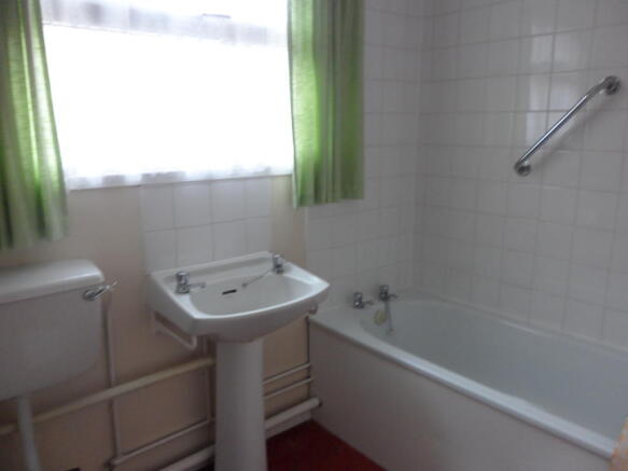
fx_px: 490
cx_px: 314
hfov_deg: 65.3
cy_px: 236
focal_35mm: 27
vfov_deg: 51.3
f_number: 3.5
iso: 200
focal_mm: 4.9
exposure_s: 1/20
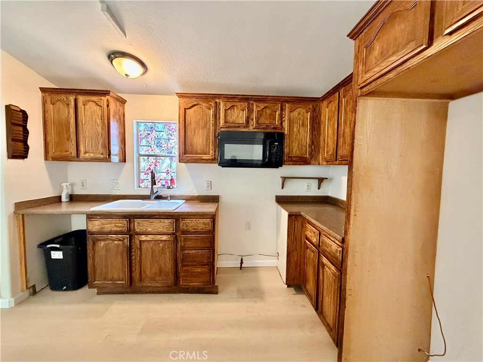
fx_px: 195
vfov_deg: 85.7
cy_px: 181
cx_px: 242
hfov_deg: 102.1
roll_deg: -0.6
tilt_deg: -3.8
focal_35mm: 14
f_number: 2.2
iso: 800
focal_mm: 2.22
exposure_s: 1/60
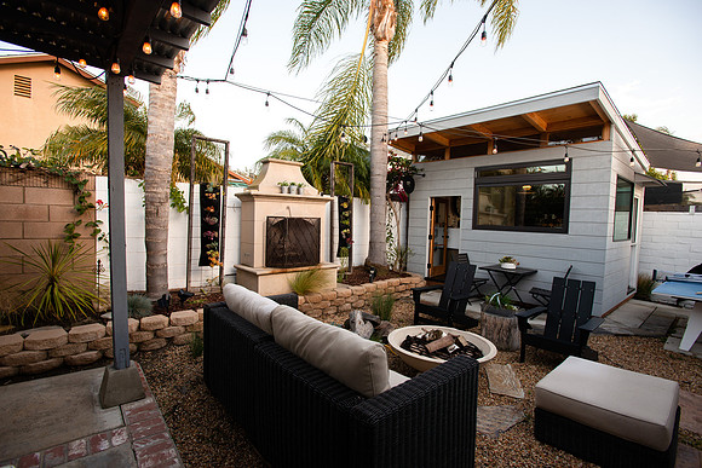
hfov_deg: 93.3
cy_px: 234
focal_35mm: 17
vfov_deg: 70.5
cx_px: 351
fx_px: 332
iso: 400
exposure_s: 1/200
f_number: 5.6
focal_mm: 17
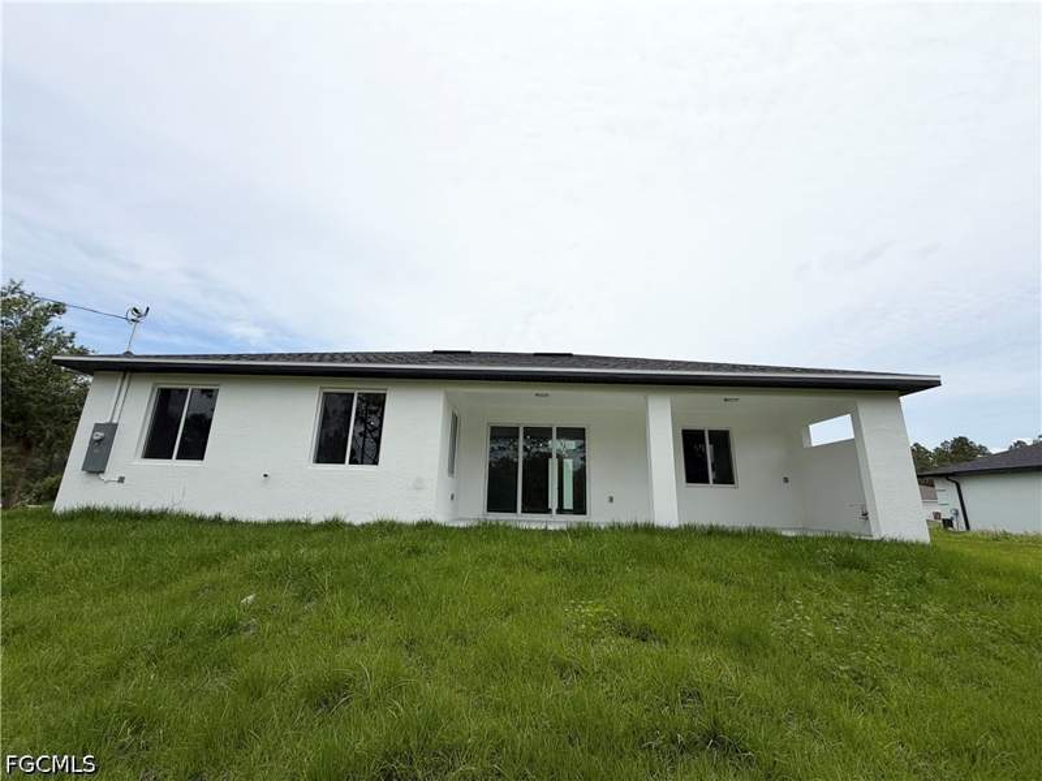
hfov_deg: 102.1
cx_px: 521
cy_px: 390
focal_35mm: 14
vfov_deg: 85.7
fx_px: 421
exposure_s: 1/2092
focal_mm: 2.22
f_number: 2.2
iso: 20
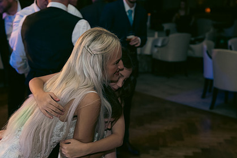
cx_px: 110
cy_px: 82
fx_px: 382
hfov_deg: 34.5
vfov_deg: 23.4
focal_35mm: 58
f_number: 3.5
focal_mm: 42
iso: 640
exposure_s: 1/160
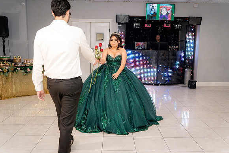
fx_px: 223
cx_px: 114
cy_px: 76
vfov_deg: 37.9
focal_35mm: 35
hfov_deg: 54.4
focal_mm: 35
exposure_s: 1/250
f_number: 2.8
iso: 800
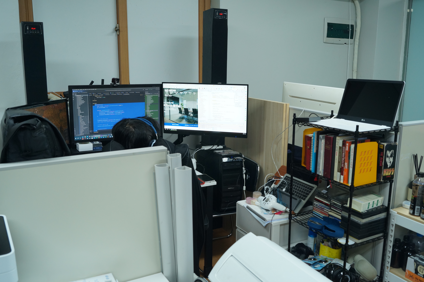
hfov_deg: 57.3
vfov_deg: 39.9
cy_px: 141
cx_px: 212
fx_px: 388
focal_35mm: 33
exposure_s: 1/60
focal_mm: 22
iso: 400
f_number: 4.5
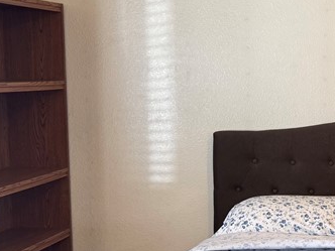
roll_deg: -1.2
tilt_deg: -7.3
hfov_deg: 23.9
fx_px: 716
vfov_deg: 19.9
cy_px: 157
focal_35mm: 74
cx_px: 408
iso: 200
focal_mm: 6.76
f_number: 1.78
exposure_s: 1/60
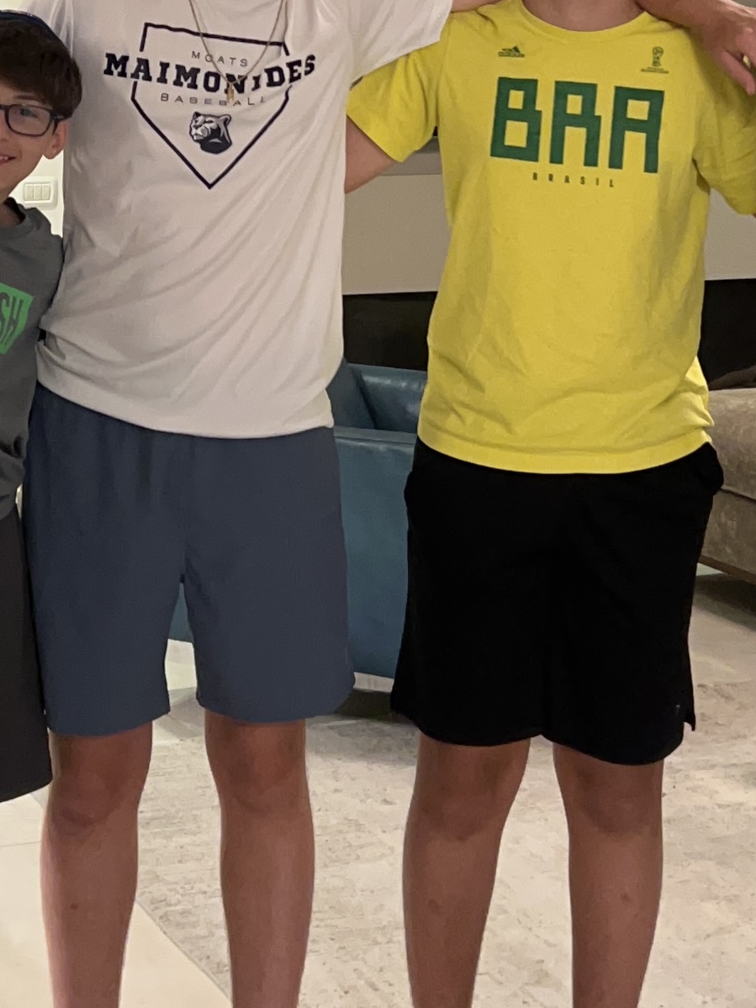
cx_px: 352
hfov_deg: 22.9
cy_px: 409
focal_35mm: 64
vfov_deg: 30.2
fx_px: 1864
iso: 250
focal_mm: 5.7
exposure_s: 1/50
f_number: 1.5
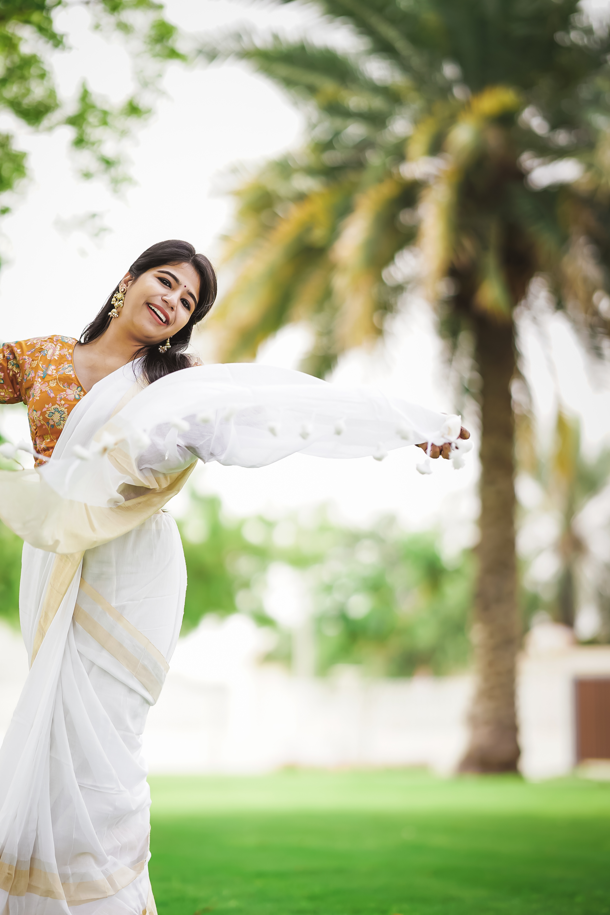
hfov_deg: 12.1
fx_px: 2872
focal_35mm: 113
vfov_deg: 18.1
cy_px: 523
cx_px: 228
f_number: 1.4
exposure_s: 1/1250
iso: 100
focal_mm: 85
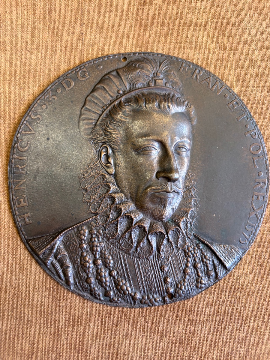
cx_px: 135
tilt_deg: -85.0
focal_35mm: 26
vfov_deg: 67.3
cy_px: 180
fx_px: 270
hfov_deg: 53.1
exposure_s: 1/51
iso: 125
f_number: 1.6
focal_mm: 5.96
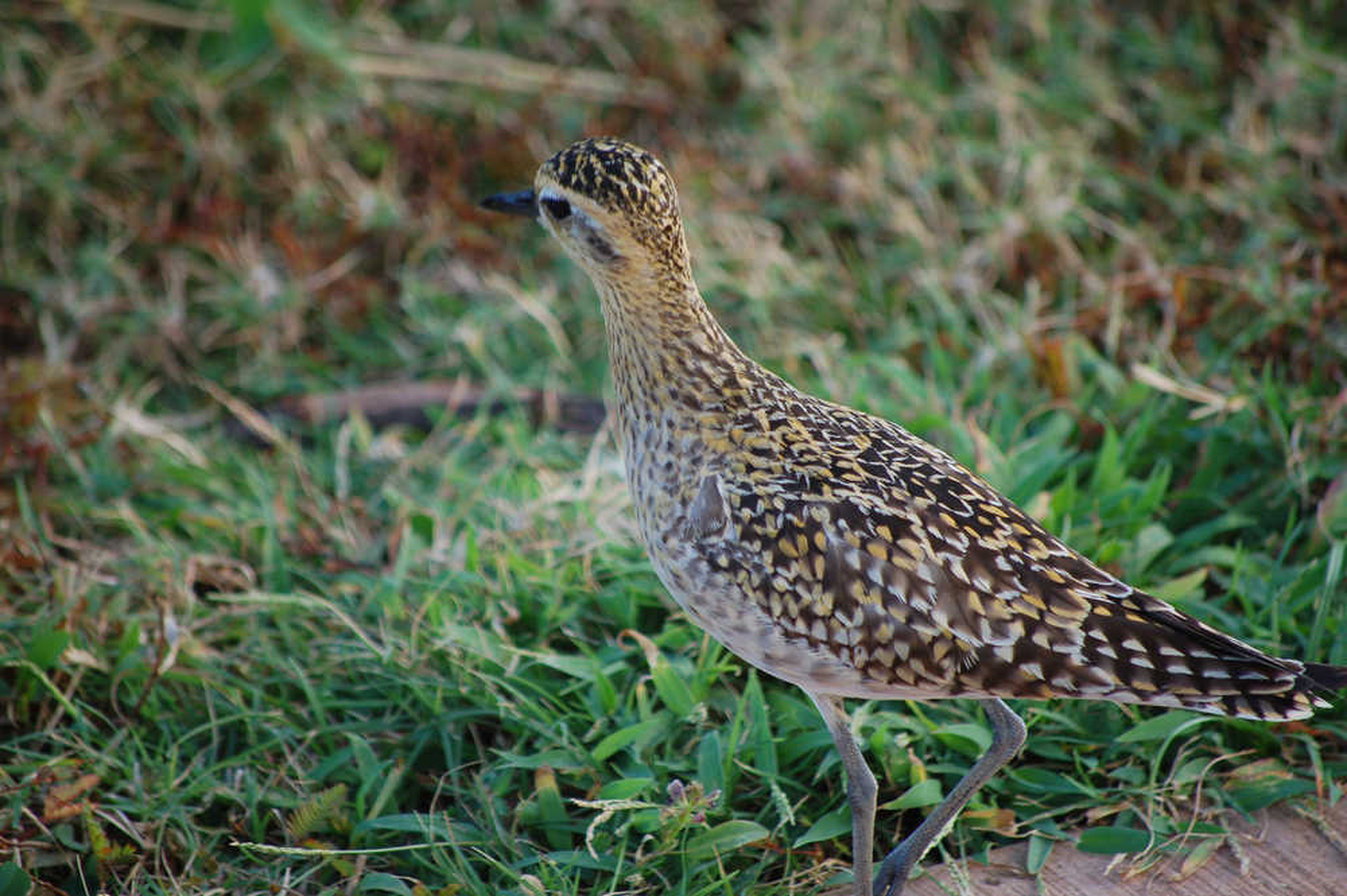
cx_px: 674
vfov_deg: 4.6
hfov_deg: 6.9
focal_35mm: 300
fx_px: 11215
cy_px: 448
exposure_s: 1/160
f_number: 5.6
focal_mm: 200
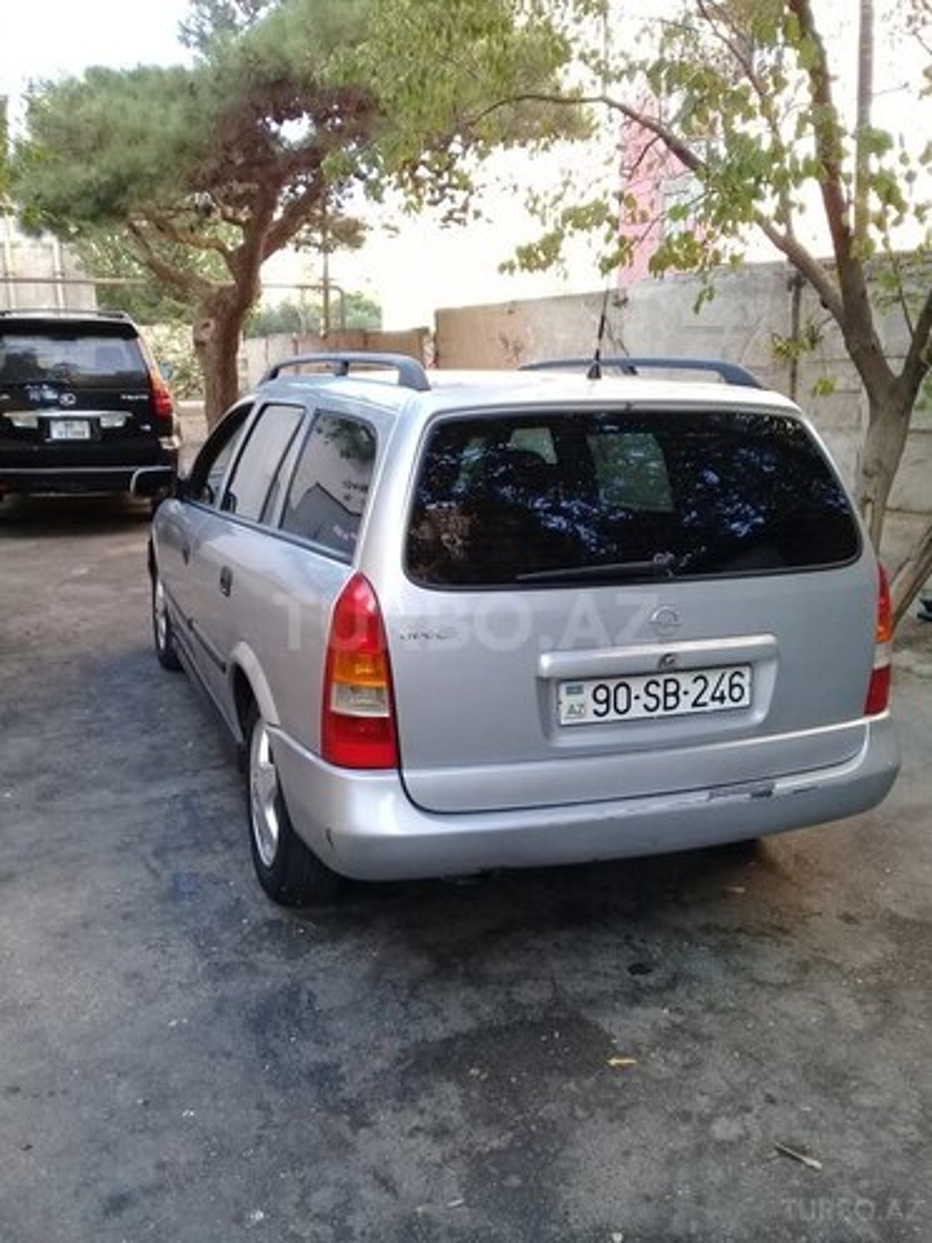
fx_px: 1113
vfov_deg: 58.4
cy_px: 622
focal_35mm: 31
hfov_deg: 45.4
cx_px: 466
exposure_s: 1/100
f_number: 2.2
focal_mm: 3.3
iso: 80
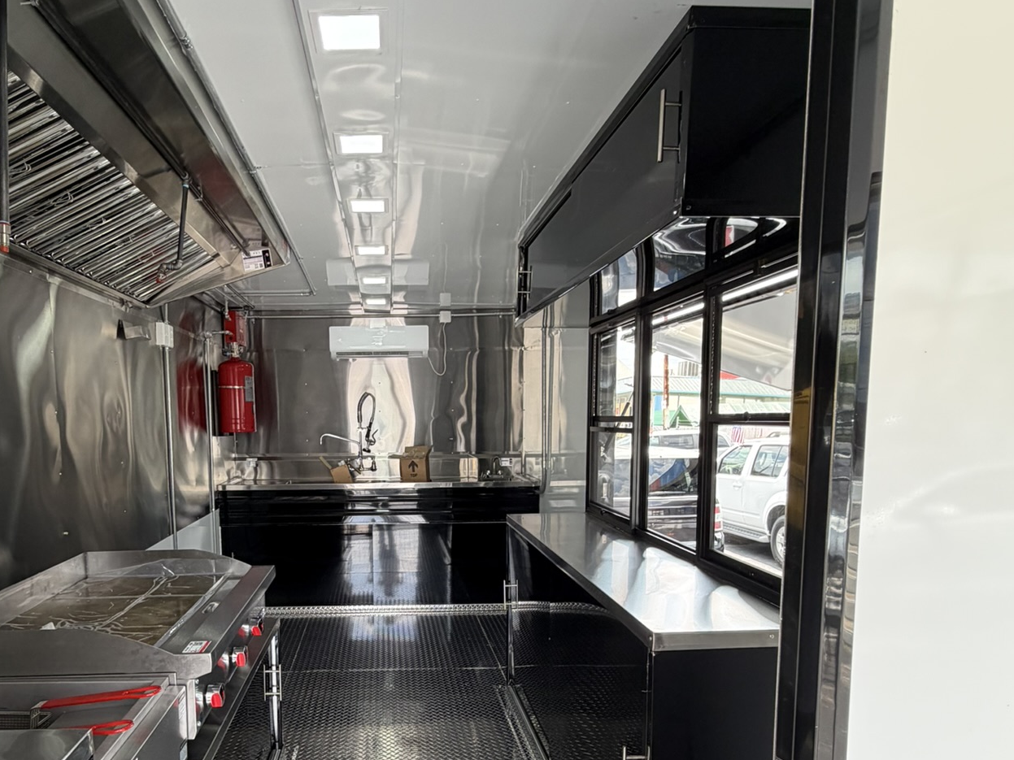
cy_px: 491
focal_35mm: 23
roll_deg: -1.6
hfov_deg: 73.0
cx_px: 394
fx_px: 674
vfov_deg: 57.9
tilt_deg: -4.7
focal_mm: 2.22
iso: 100
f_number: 2.2
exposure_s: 1/121
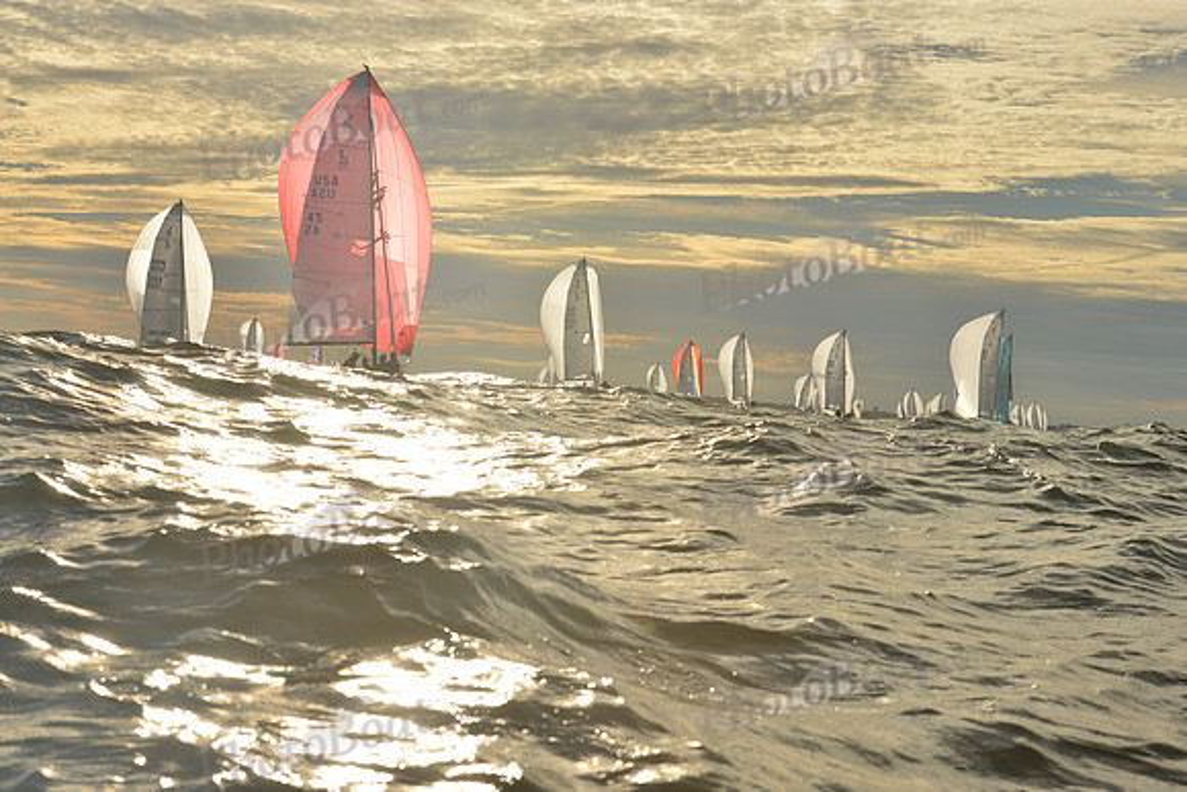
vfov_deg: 19.5
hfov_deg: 28.8
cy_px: 396
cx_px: 594
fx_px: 2308
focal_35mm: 70
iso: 200
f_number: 11
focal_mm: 70
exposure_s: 1/1250
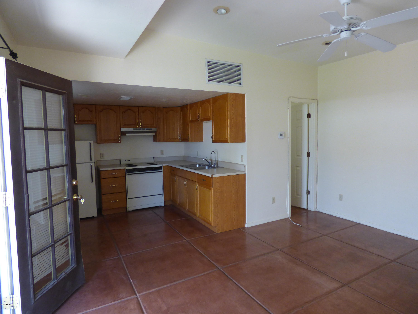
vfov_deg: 66.0
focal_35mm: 20
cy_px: 157
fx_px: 242
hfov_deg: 81.7
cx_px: 209
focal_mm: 3.58
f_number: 2.8
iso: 200
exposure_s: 1/60
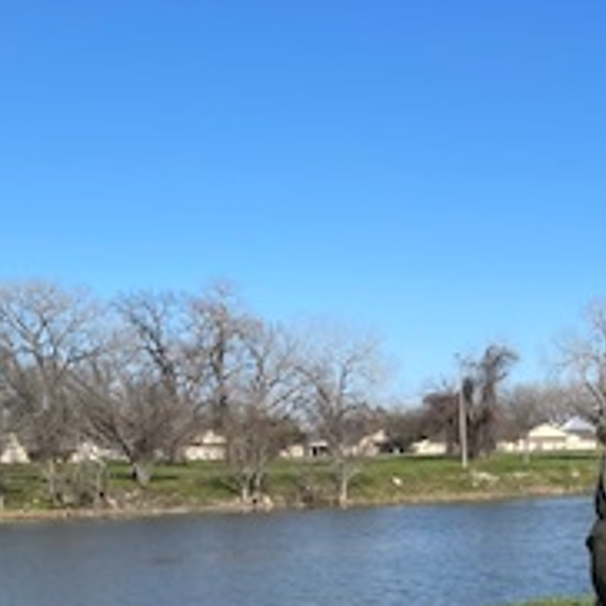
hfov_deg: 20.3
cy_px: 606
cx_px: 689
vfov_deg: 20.7
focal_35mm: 81
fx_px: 1604
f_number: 1.6
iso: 32
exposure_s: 1/4132
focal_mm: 4.2
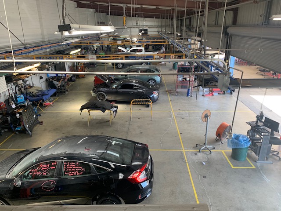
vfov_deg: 53.1
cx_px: 140
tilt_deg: -17.6
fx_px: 211
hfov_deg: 67.3
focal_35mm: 26
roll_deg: +0.3
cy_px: 106
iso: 64
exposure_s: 1/121
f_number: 1.8
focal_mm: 4.25
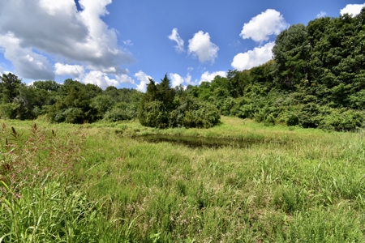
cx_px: 182
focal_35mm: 15
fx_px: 152
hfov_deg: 100.4
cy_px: 122
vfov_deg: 77.3
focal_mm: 10
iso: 200
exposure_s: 1/320
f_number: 9
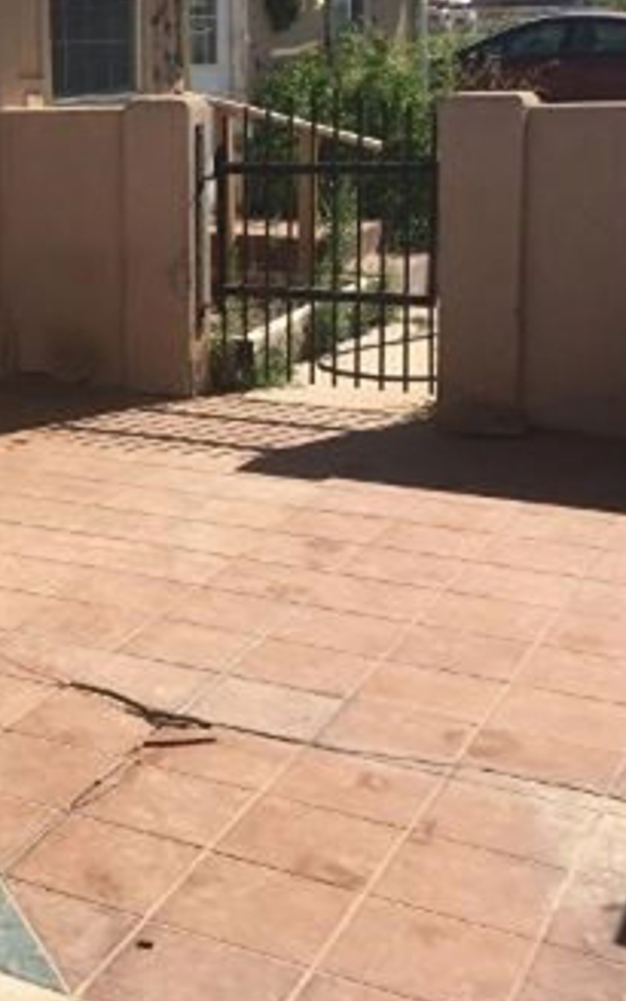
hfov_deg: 19.6
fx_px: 1638
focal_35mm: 60
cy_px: 284
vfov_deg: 33.5
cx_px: -223
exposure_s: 1/1709
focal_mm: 4.15
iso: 25
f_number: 2.2
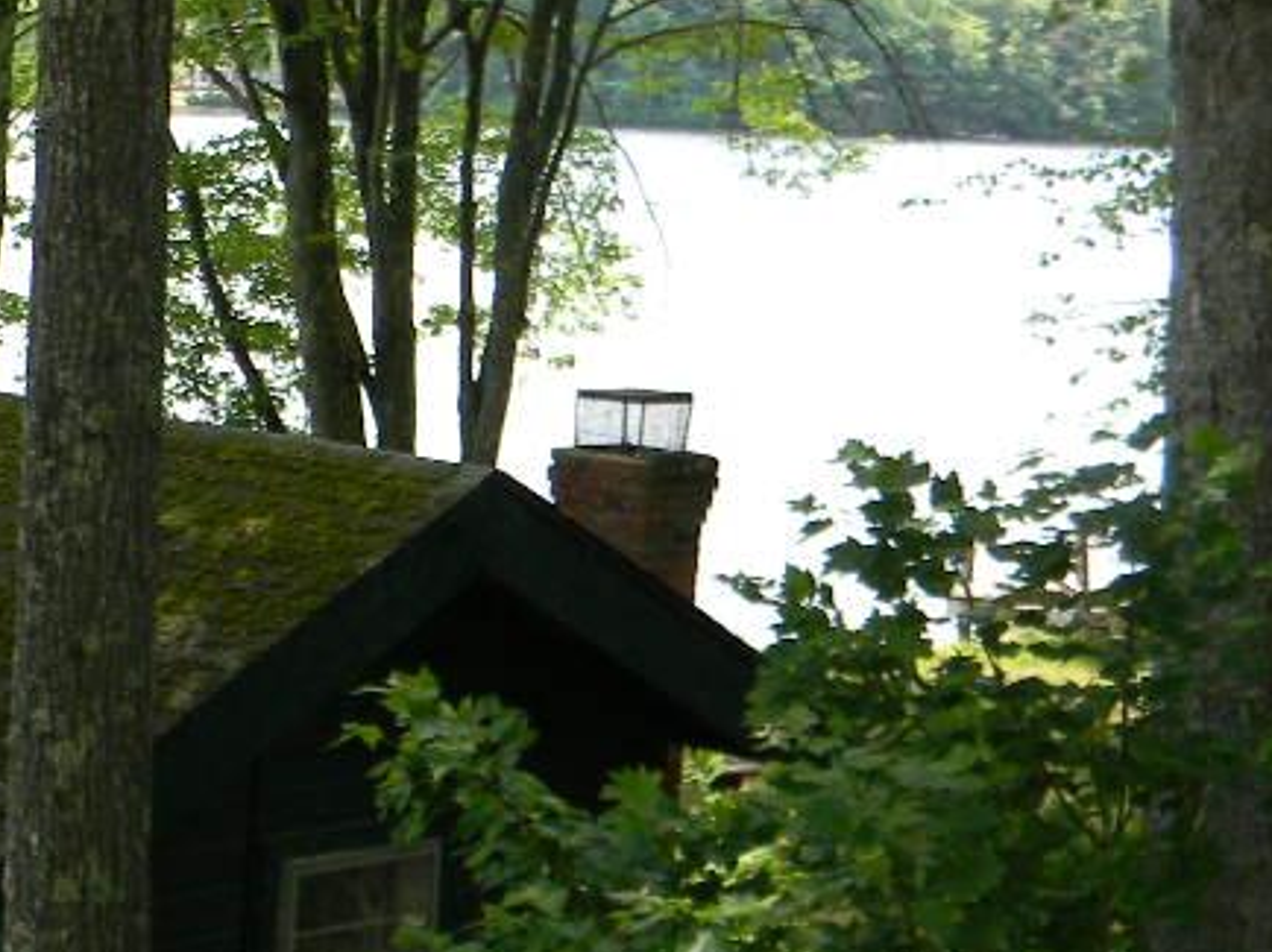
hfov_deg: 21.6
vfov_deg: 17.3
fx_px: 3122
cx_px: -199
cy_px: 504
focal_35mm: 85
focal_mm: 6.4
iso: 112
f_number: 3.7
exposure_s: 1/199
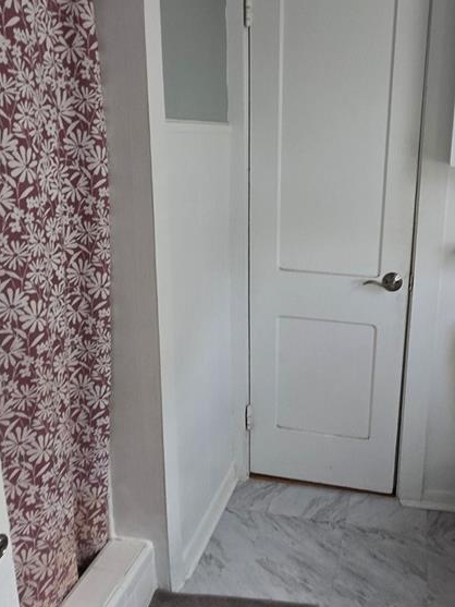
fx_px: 491
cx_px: 353
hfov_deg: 47.5
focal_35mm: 28
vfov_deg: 63.3
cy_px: 269
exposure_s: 1/60
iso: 125
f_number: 2.2
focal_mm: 1.7
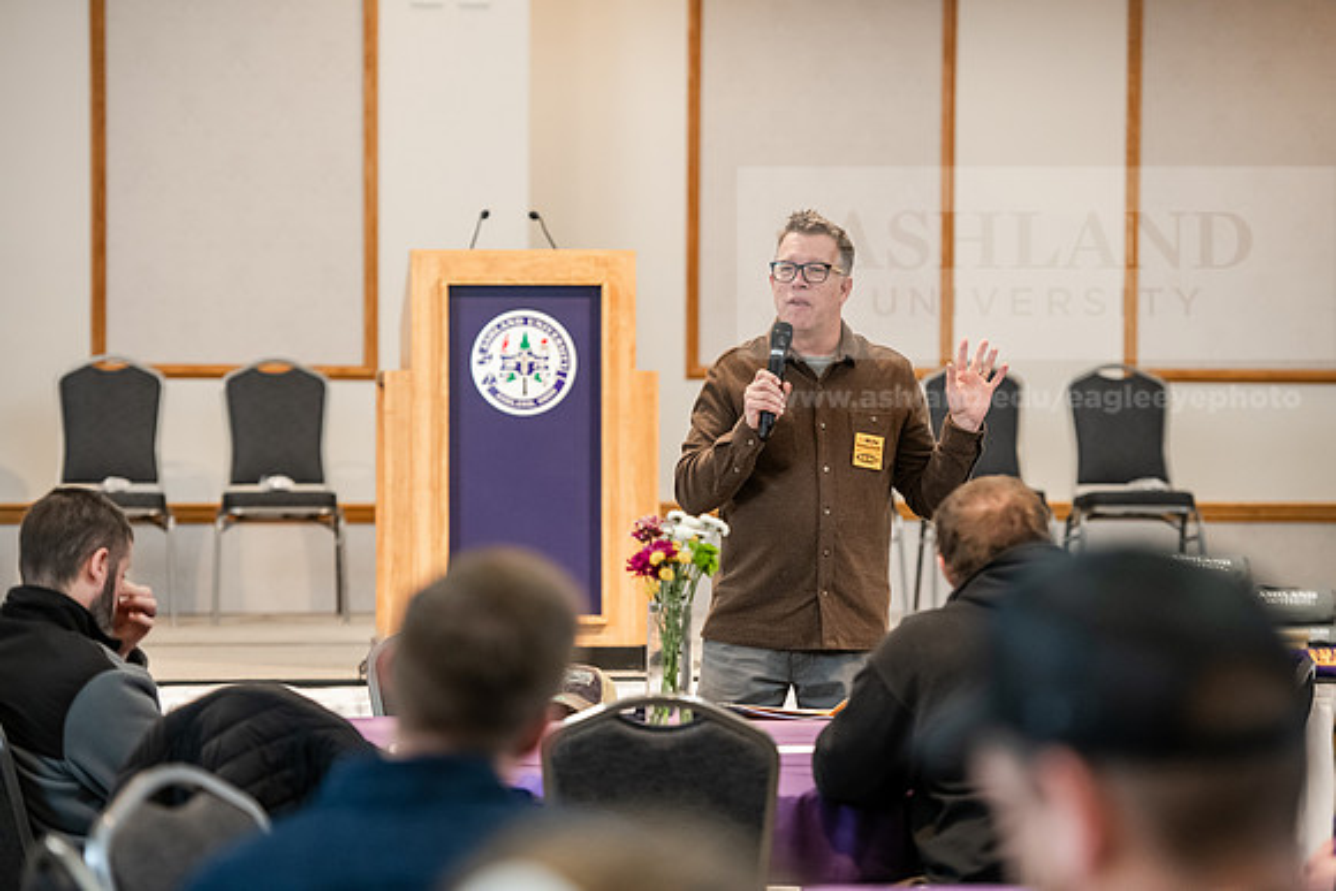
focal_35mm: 125
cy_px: 446
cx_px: 668
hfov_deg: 16.4
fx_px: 4640
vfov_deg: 11.0
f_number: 3.2
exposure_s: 1/200
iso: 2000
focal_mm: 125
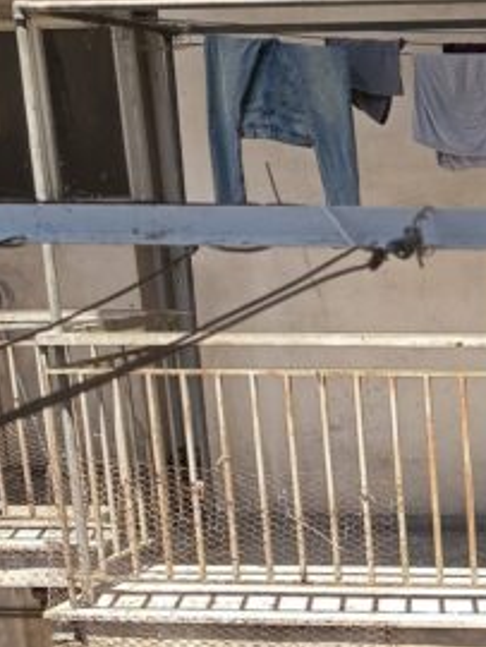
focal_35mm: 91
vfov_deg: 20.9
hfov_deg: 14.8
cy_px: 628
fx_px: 1701
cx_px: 780
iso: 50
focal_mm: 5.27
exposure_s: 1/190
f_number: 1.7
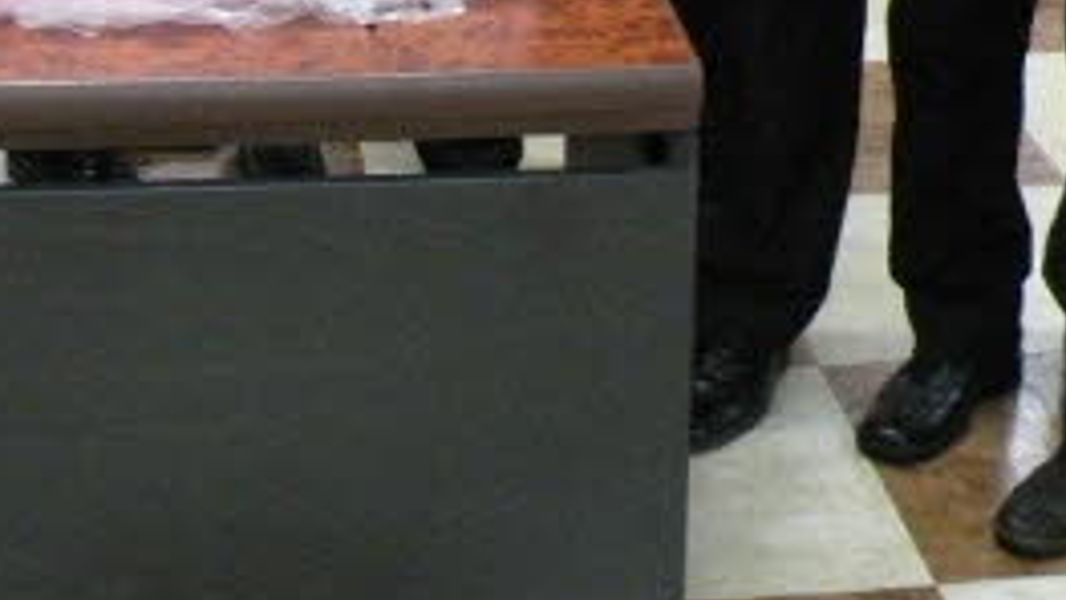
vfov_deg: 11.7
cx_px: 336
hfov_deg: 22.3
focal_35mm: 95
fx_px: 2686
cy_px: -531
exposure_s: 1/49.7
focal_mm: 4.7
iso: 400
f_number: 2.8
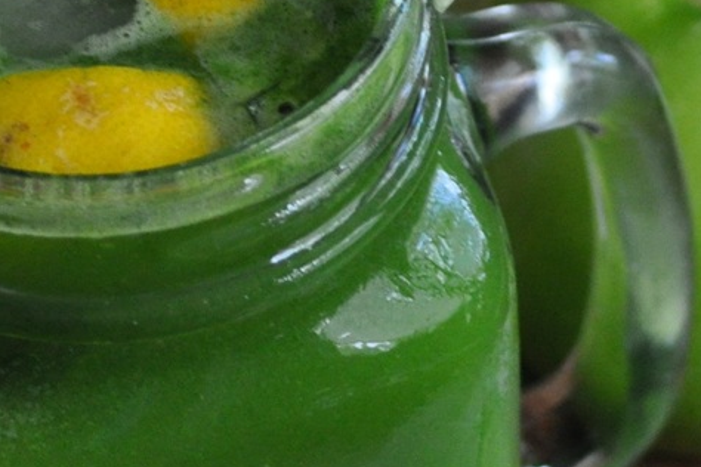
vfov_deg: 6.7
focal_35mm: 205
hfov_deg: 10.0
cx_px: 333
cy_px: 115
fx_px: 3991
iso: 800
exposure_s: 1/50
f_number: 4.2
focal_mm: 72
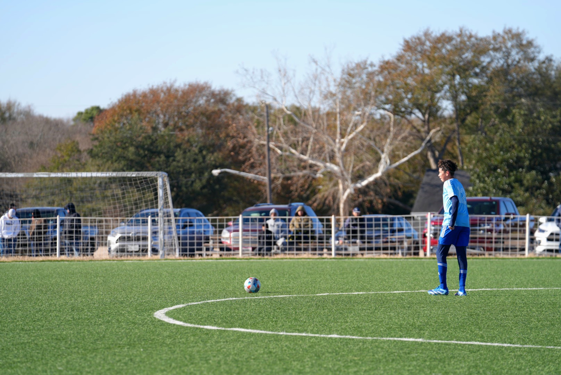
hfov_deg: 10.3
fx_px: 3119
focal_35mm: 200
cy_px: 188
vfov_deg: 6.9
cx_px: 280
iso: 100
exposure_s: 1/500
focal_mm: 200
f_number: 4.5
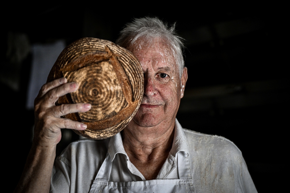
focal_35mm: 85
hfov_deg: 23.9
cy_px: 96
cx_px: 145
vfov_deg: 16.1
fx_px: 685
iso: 1000
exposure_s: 1/60
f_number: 2.8
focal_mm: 85
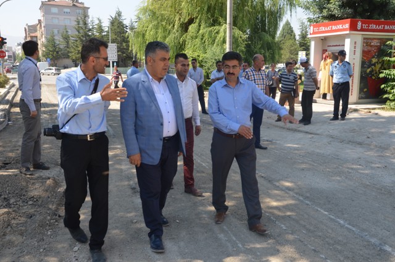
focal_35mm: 36
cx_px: 198
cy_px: 131
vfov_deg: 36.7
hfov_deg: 53.2
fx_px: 394
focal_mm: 24
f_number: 8
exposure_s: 1/250
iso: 200
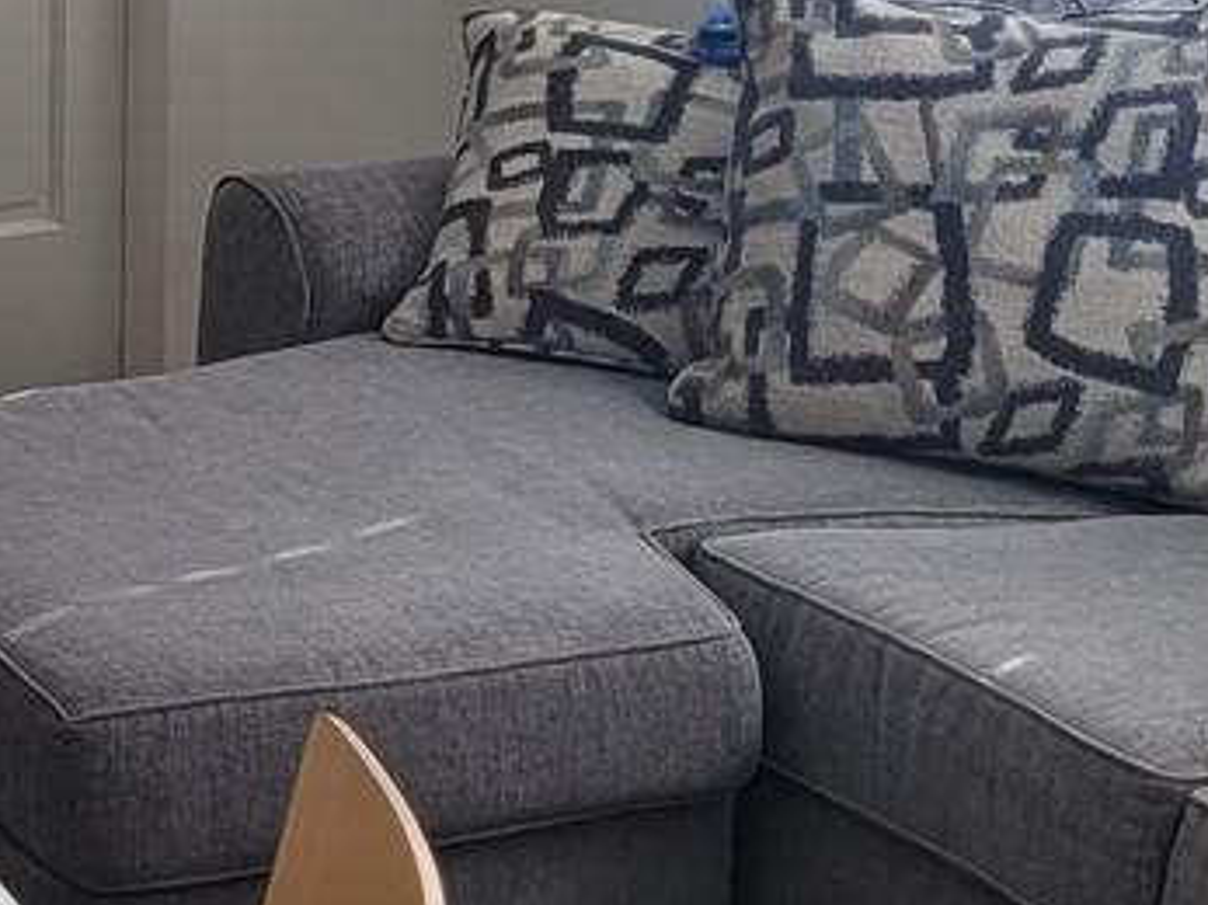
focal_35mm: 120
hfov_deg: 15.7
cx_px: -310
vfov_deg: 12.0
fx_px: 4186
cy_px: -285
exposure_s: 1/163
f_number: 1.8
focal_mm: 5.4
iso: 40
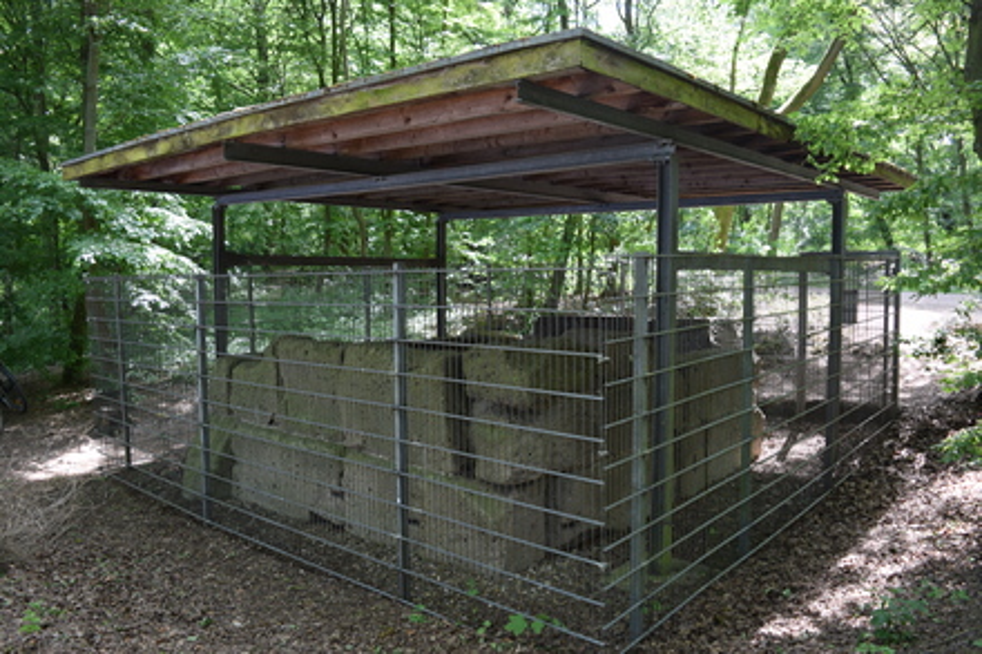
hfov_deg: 67.4
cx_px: 491
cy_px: 327
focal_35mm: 27
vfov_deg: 47.9
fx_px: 736
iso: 400
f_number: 4.5
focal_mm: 18
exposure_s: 1/80
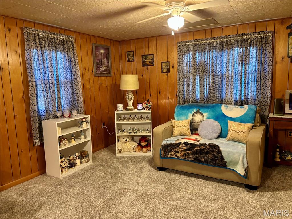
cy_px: 110
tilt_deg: -7.4
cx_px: 146
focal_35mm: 26
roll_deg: +2.1
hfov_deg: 67.3
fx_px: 219
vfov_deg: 53.1
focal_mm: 5.96
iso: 500
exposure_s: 1/40
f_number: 1.6
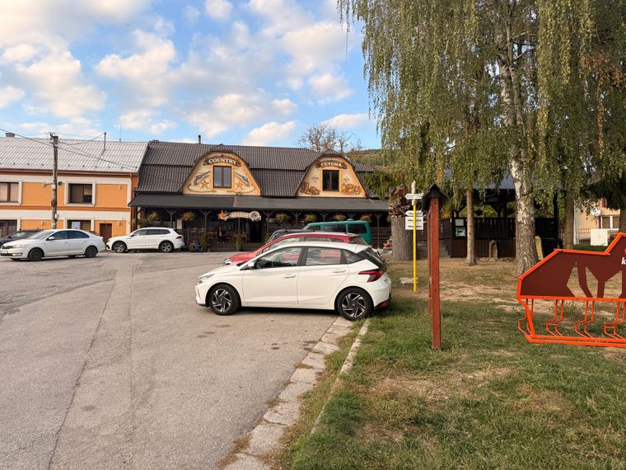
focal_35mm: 24
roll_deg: -0.1
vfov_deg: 56.8
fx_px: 434
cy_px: 235
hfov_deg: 71.6
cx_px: 313
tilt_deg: +2.7
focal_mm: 6.76
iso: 80
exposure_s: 1/1032
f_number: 1.78
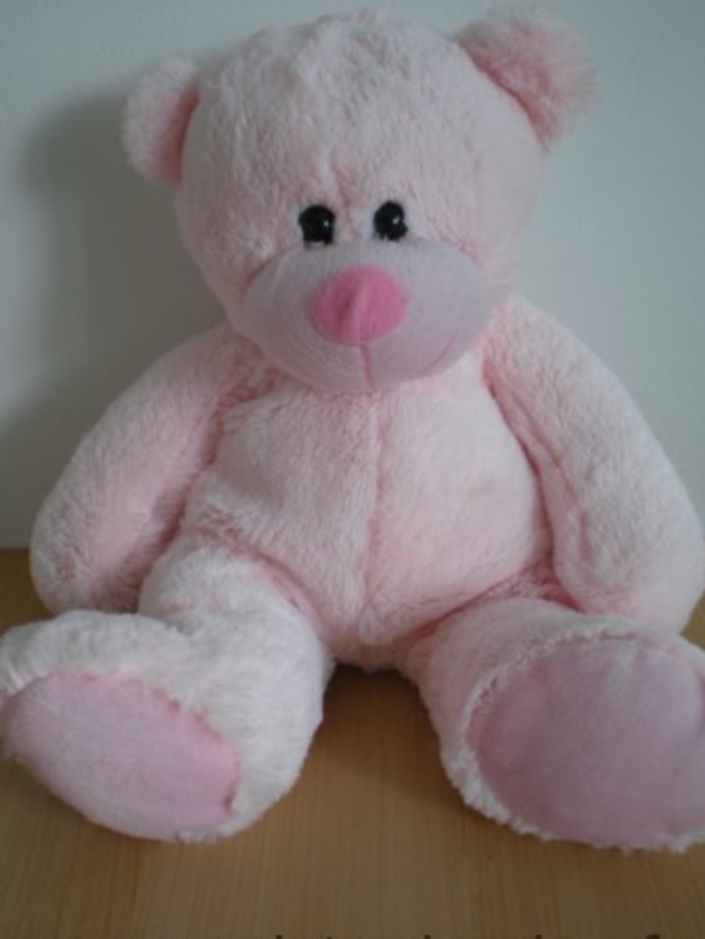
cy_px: 458
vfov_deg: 42.9
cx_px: 364
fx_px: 1194
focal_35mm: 44
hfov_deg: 32.9
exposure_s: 1/58.4
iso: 119
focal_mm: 6.3
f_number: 3.1
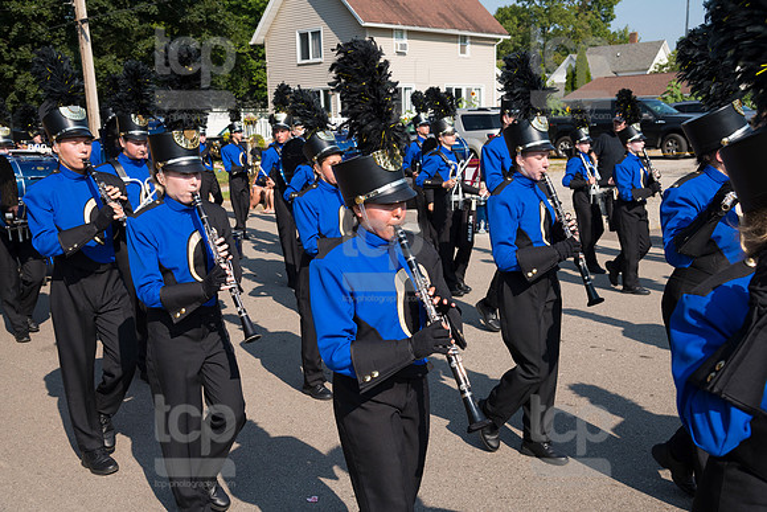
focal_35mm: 38
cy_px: 256
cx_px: 384
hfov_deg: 50.7
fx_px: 810
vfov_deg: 35.1
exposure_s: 1/800
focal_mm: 38
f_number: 6.3
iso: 320
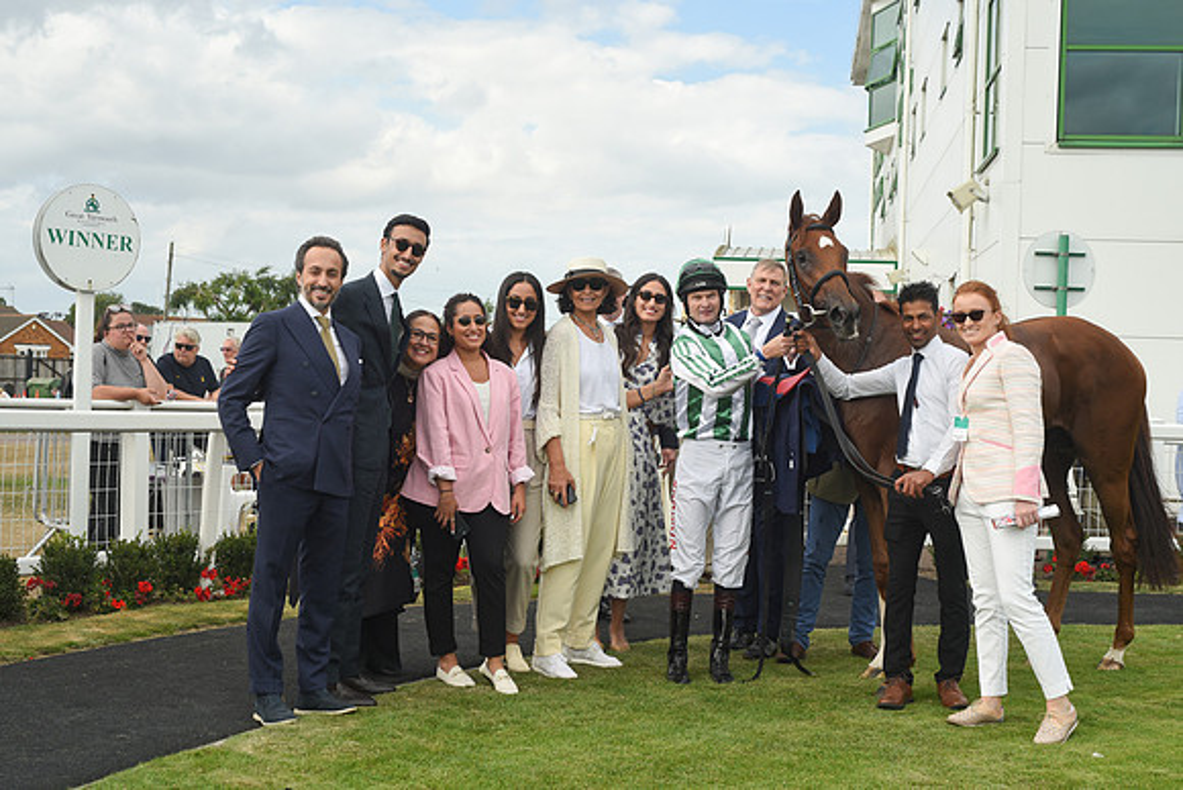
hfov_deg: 39.6
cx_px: 592
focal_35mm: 50
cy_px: 395
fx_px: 1643
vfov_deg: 27.0
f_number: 6.3
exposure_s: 1/1000
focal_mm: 50
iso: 400
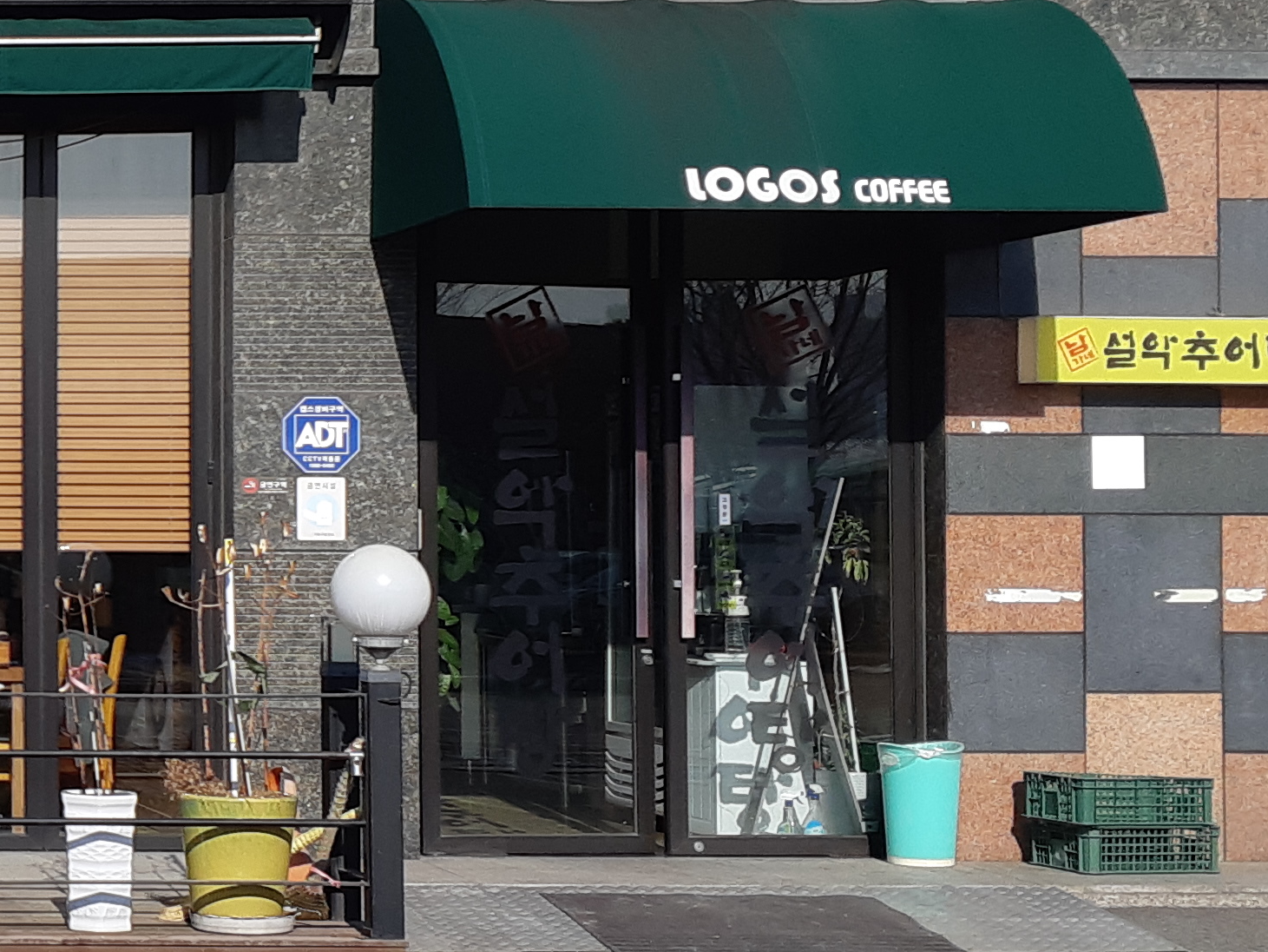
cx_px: -377
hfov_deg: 21.6
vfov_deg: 18.0
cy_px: 449
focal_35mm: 82
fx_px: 3004
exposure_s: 1/2703
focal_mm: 3.93
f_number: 1.7
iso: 40
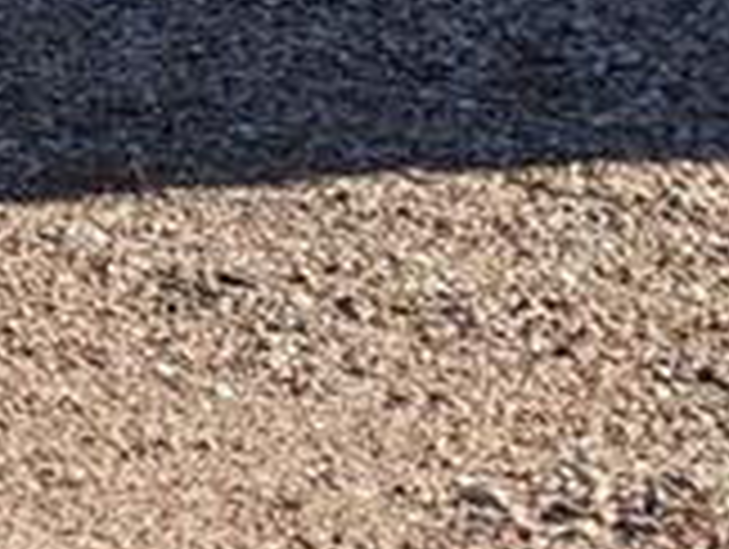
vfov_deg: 7.3
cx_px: -1125
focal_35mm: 200
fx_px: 4218
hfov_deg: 8.8
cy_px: -356
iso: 64
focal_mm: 4.38
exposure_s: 1/2611
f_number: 1.73
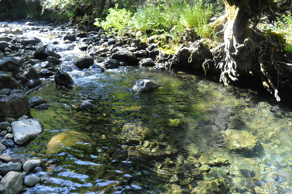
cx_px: 146
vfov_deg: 47.8
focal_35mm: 27
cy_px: 97
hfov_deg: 67.4
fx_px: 219
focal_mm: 18
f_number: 7.1
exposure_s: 1/200
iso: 800
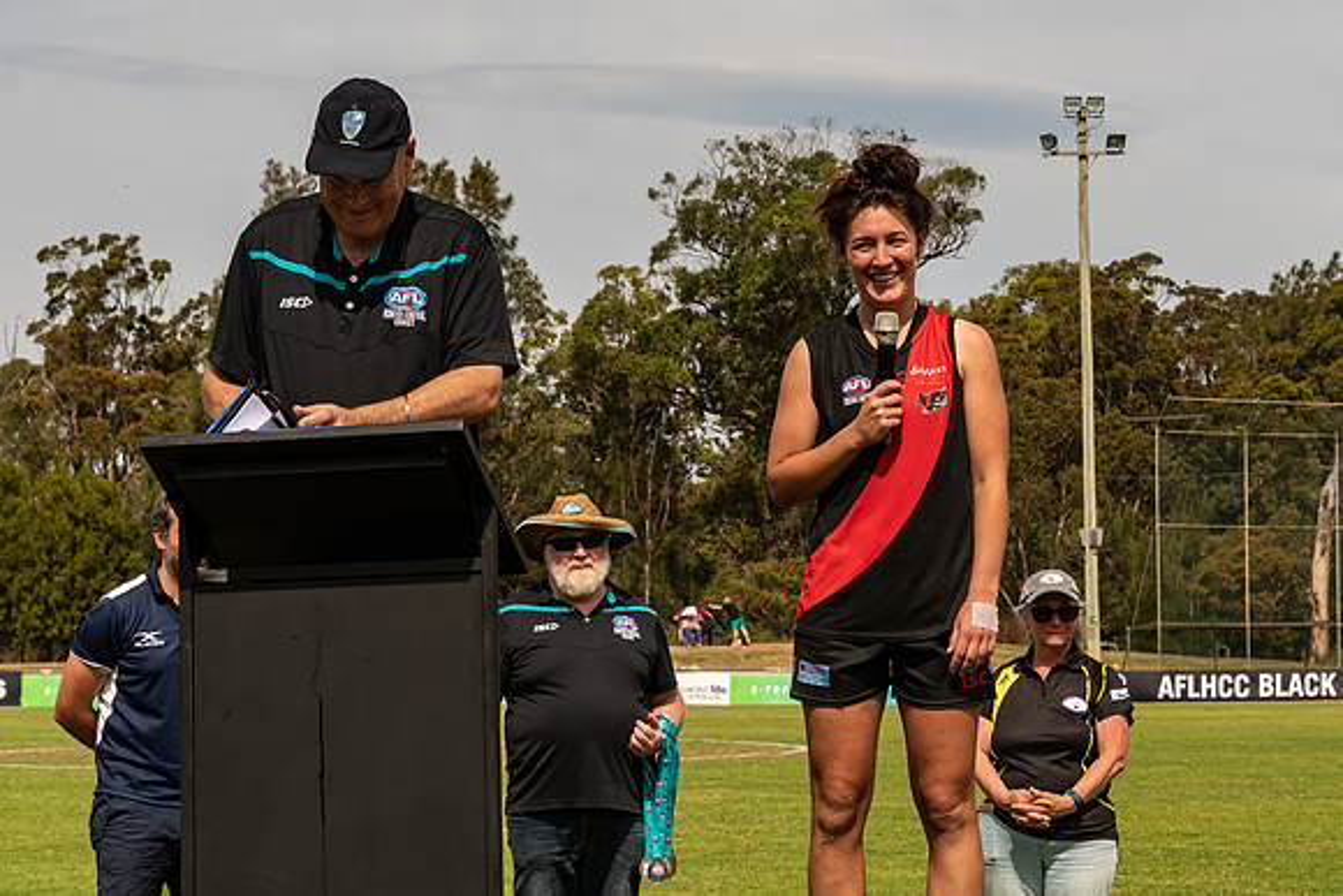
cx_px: 888
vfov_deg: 13.8
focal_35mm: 99
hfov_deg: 20.5
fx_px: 3701
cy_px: 304
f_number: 8
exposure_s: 1/800
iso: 200
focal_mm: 50
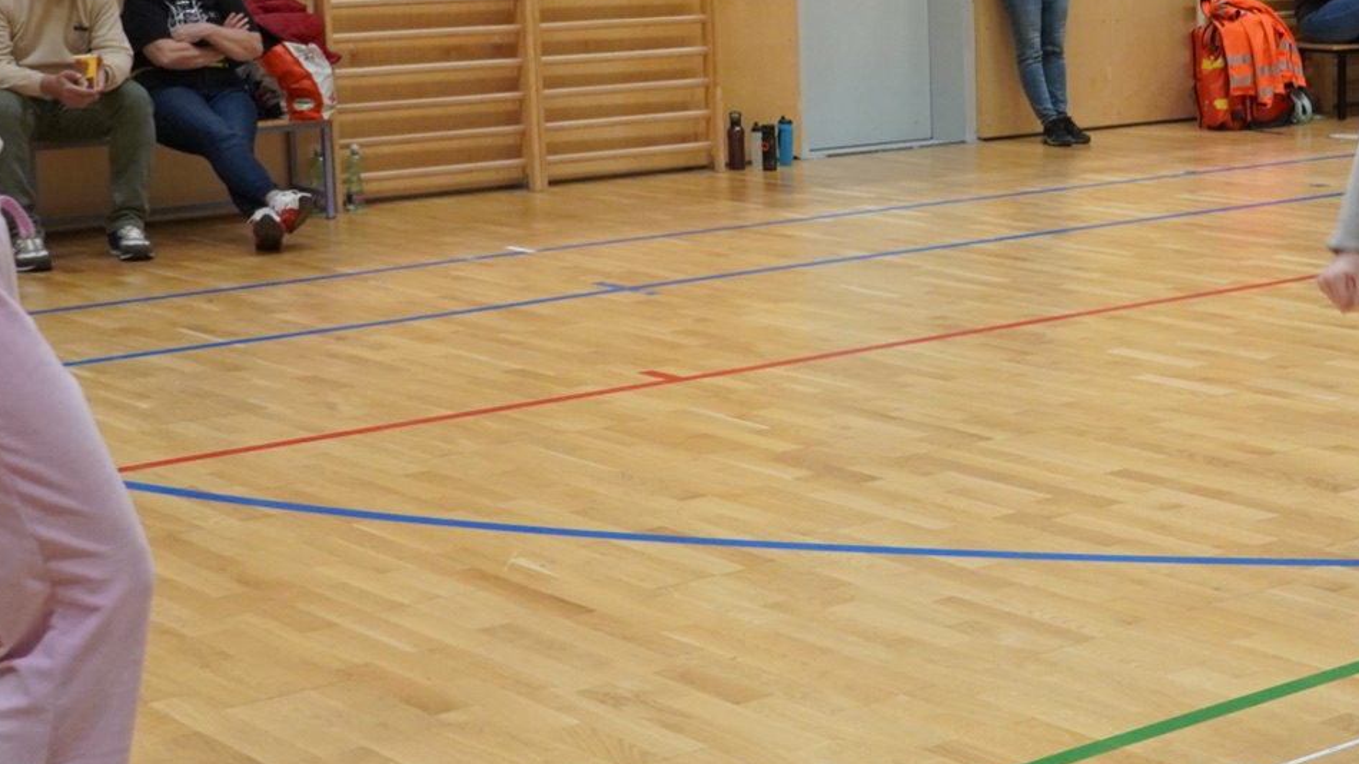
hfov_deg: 26.7
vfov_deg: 15.8
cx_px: 1260
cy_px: 198
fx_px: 2742
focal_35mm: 76
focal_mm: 23
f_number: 4
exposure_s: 1/160
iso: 1250
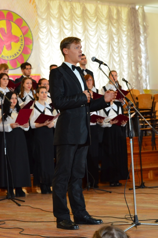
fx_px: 645
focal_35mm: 98
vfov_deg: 21.0
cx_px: 79
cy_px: 119
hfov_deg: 14.0
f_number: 5.6
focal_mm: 65
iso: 2500
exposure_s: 1/160
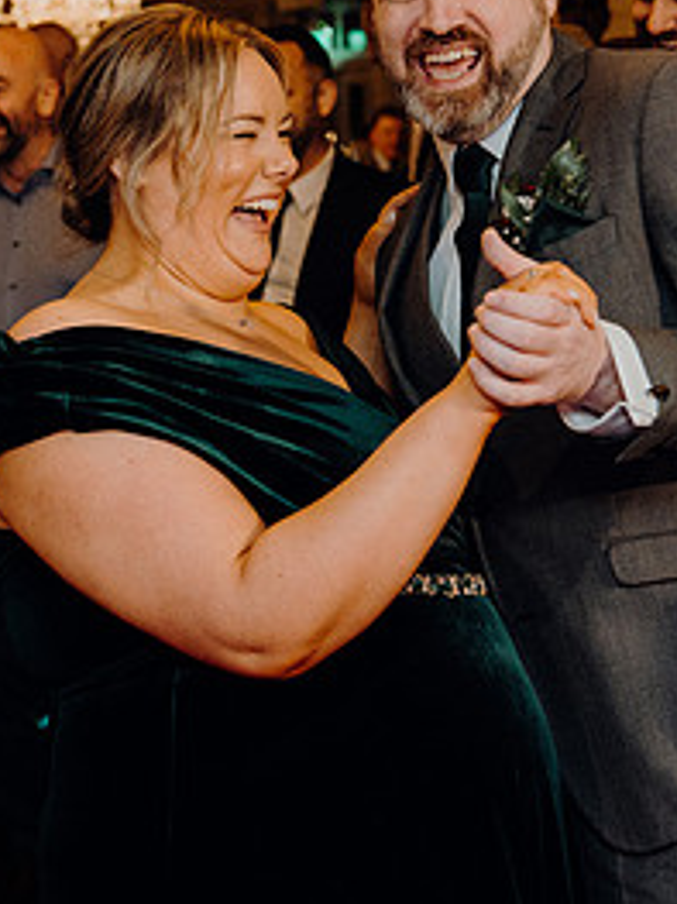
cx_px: 426
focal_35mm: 87
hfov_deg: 16.9
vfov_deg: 22.4
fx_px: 2271
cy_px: 308
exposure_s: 1/160
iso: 2500
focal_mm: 41
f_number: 3.5
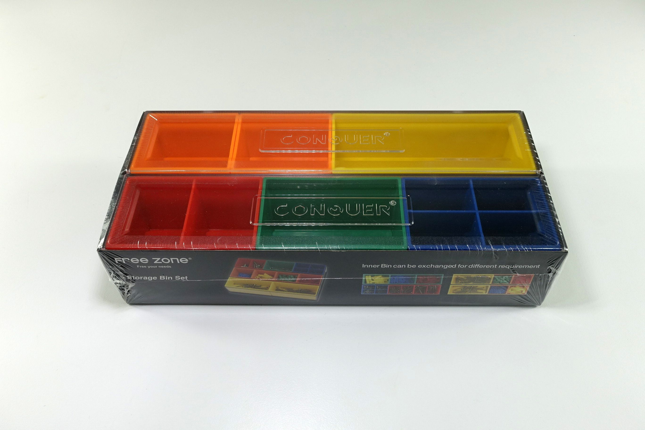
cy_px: 215
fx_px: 591
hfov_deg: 57.2
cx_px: 322
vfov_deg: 40.0
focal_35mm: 33
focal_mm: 12.06
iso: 320
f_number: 9
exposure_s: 1/40
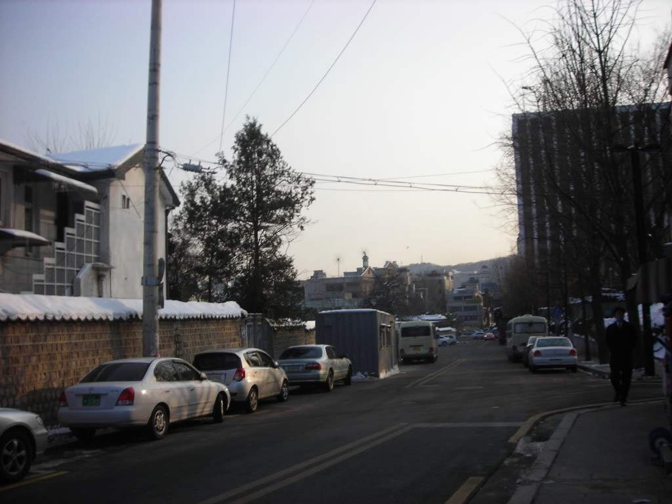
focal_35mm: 38
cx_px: 336
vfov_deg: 37.7
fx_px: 738
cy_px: 252
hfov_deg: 49.0
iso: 50
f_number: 6.4
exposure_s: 1/120
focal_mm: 6.3
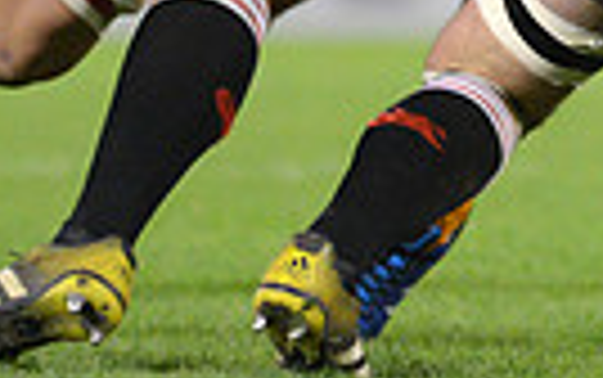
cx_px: 1030
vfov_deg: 0.7
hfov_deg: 1.1
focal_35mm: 1851
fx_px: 30444
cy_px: -398
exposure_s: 1/500
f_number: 4
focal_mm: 420
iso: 4500
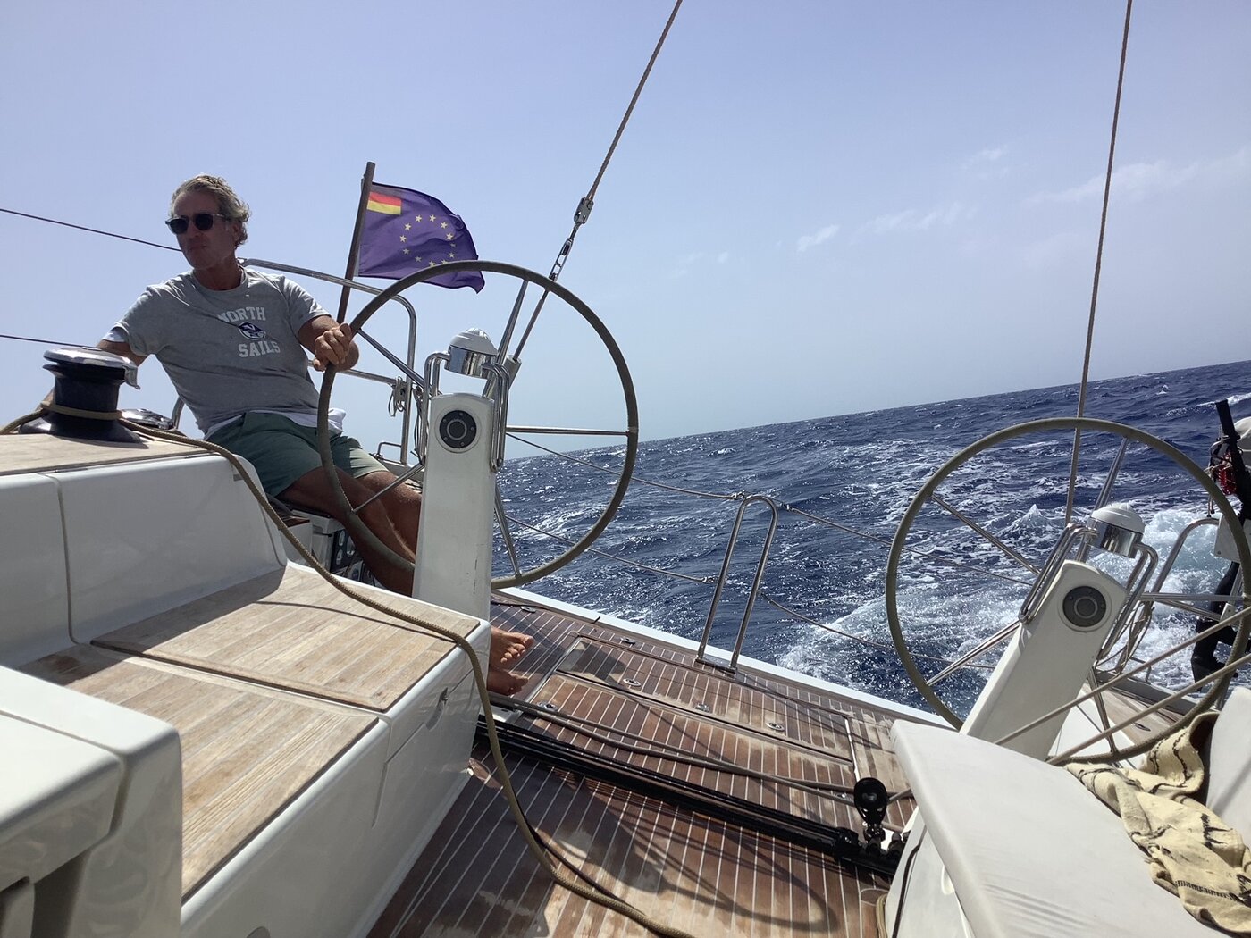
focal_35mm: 31
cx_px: 626
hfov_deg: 58.4
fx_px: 1120
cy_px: 469
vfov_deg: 45.4
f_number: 2.4
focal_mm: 3.3
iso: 25
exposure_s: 1/2717
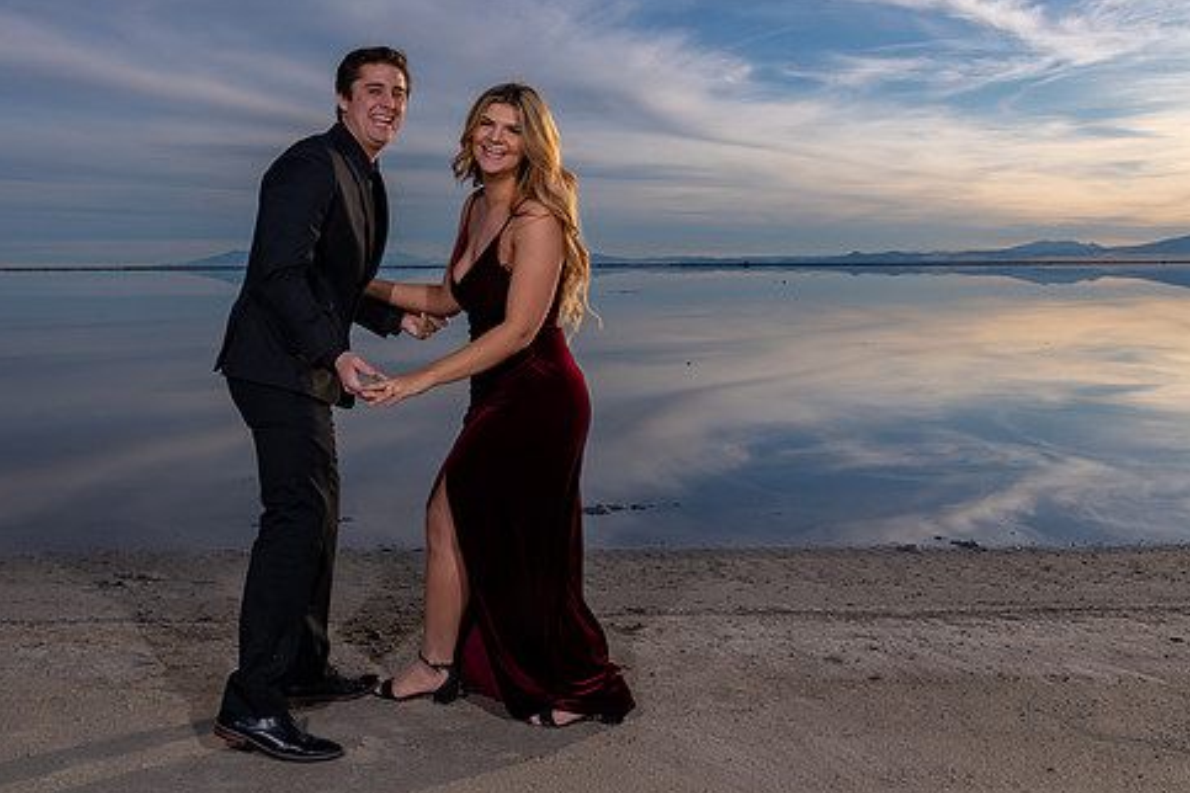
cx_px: 382
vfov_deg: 35.8
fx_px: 1223
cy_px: 309
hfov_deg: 50.8
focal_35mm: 37
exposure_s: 1/200
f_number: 18
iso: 200
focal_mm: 24
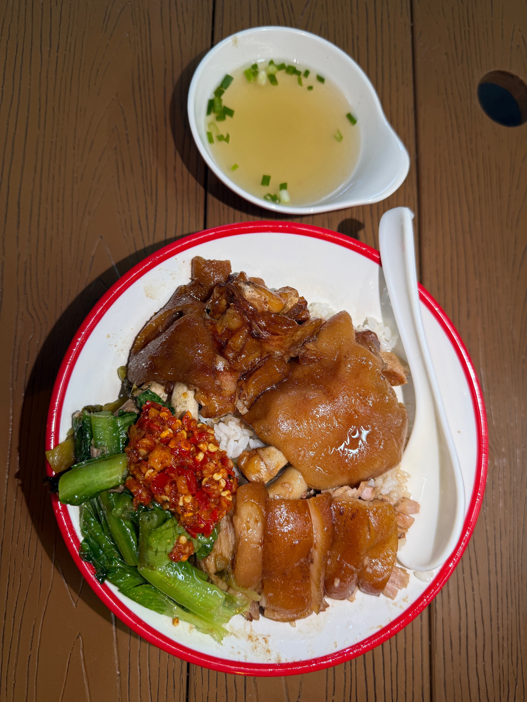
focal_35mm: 24
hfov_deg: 56.8
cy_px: 351
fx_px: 487
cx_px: 264
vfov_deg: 71.6
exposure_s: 1/50
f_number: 1.78
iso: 125
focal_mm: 6.76
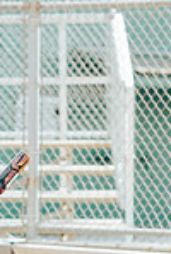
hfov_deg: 5.4
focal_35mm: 256
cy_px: 234
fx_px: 1815
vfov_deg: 8.0
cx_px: -60
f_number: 2.8
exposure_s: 1/1250
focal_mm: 85
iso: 160
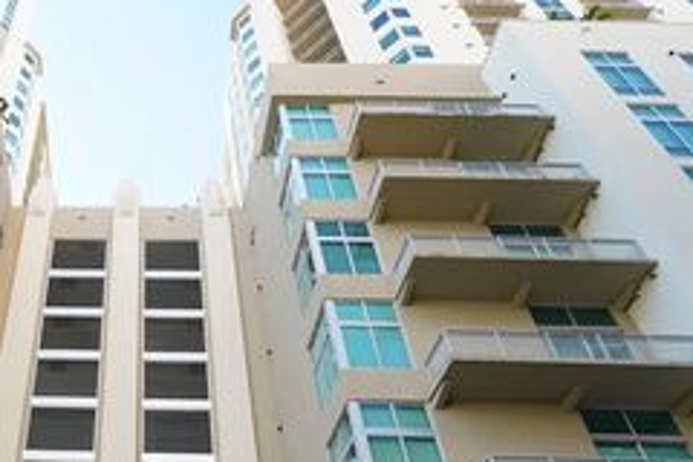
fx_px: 616
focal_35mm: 32
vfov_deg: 36.6
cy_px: 471
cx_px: 92
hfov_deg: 52.8
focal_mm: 12
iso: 100
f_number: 5
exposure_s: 1/100
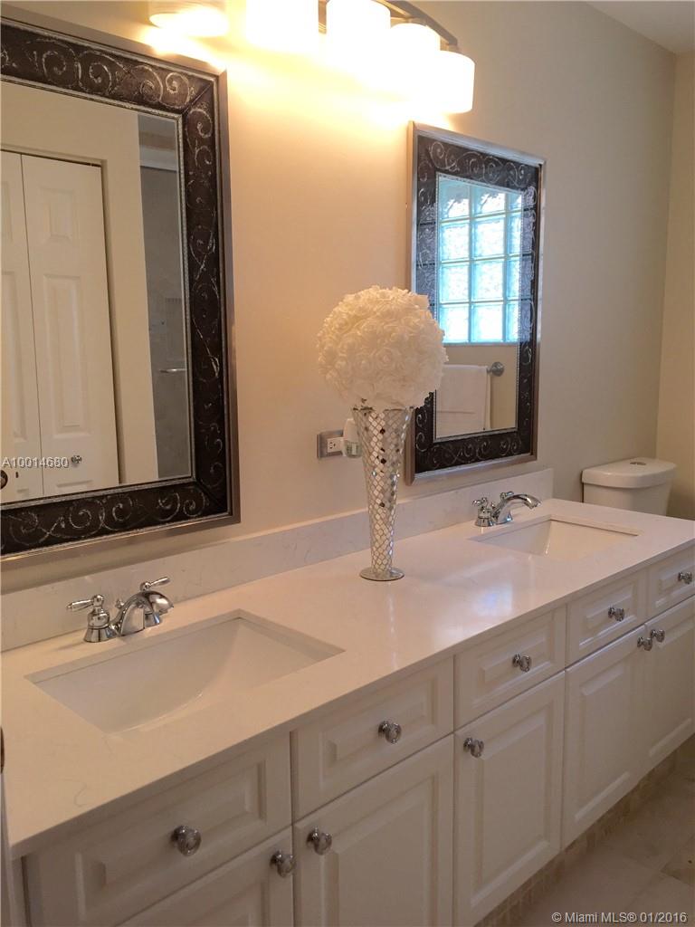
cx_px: 348
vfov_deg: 61.7
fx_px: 776
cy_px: 464
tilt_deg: -7.0
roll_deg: +0.4
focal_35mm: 29
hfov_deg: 48.2
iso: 50
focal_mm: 4.15
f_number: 2.2
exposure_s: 1/120
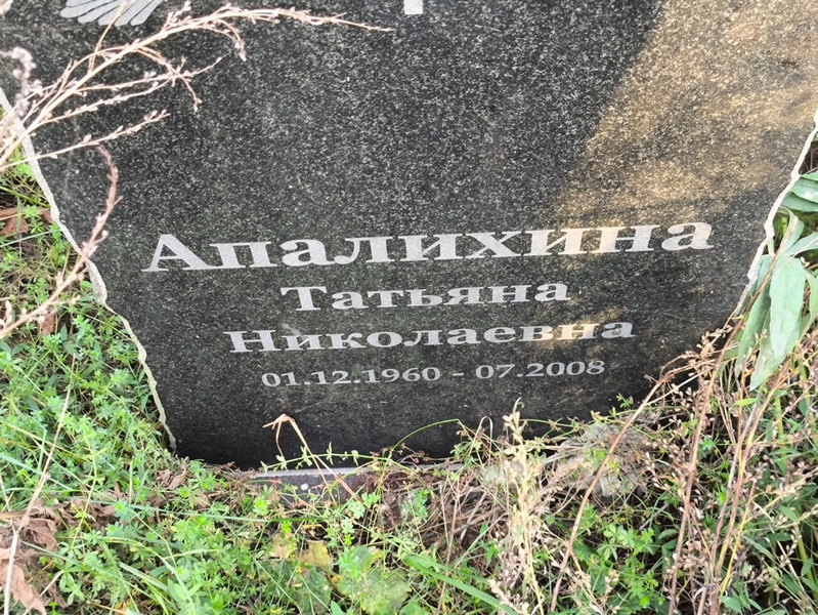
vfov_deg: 29.1
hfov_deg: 38.2
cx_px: 409
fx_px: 1182
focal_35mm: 50
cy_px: 308
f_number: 1.7
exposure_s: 1/50
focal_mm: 4.71
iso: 200
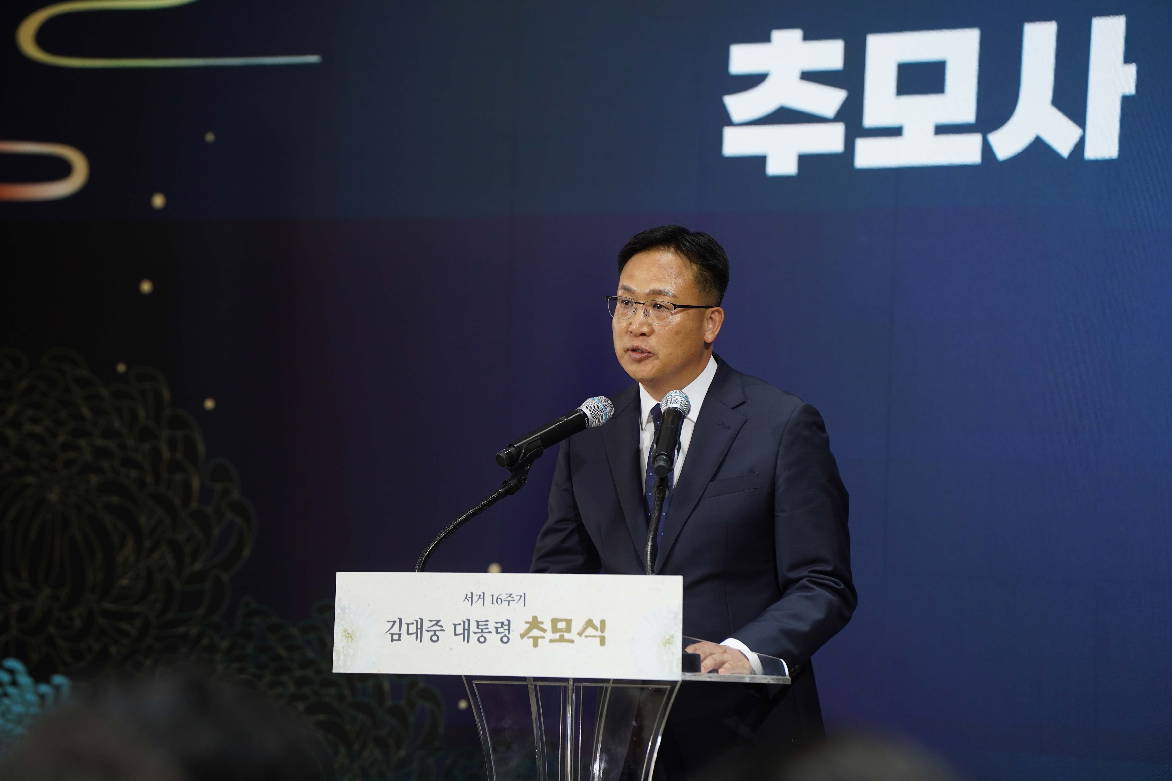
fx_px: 4916
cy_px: 390
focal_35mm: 151
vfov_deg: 9.1
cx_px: 586
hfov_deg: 13.6
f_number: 4
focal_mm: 151
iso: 800
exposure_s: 1/160
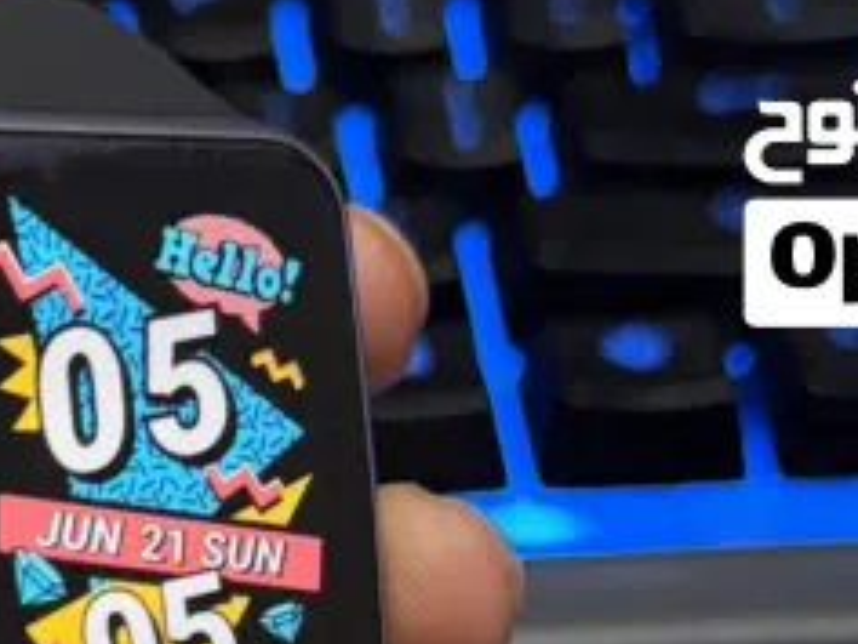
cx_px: 196
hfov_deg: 29.3
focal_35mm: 65
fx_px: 1611
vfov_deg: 20.5
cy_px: 851
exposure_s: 1/50
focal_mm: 6.76
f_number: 1.78
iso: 800
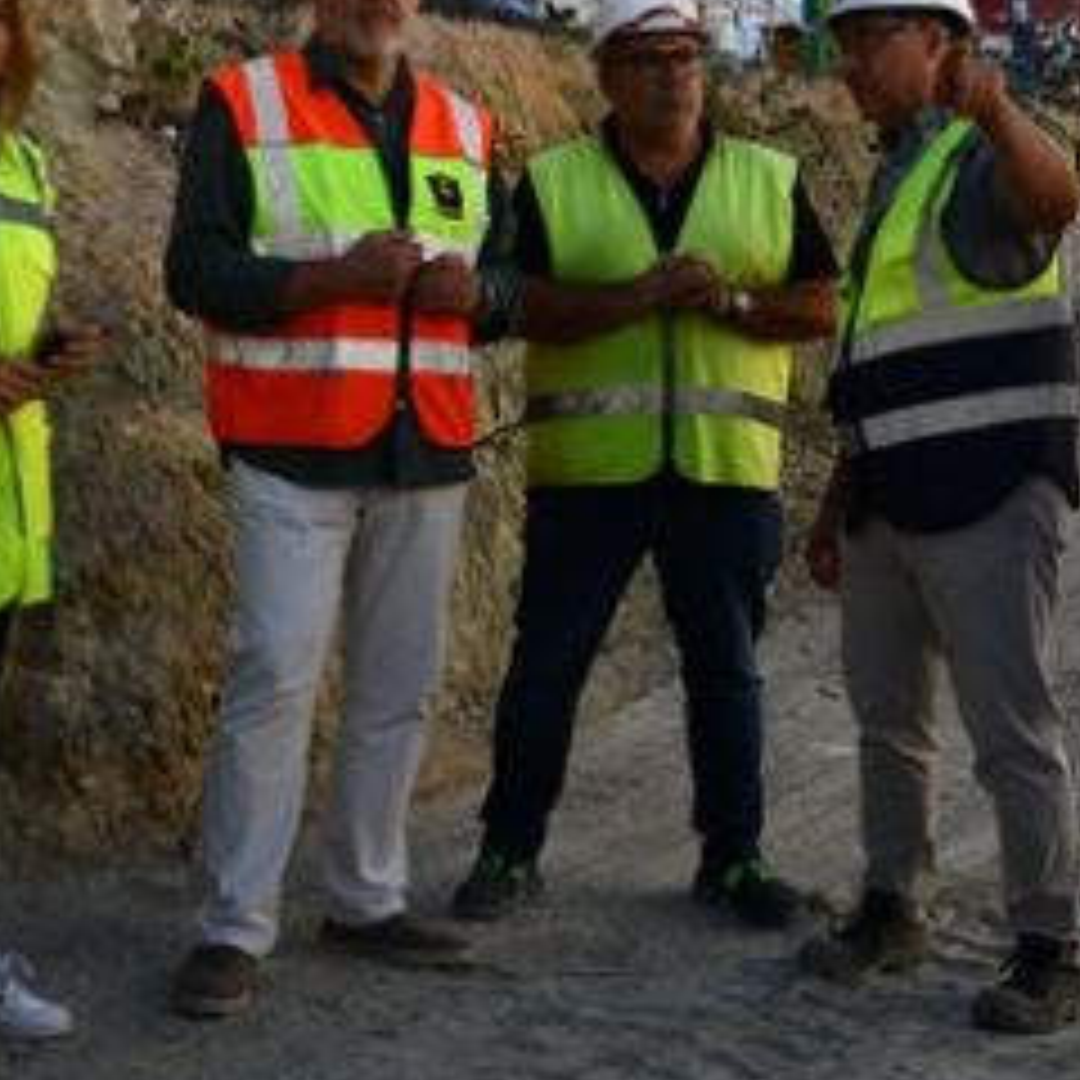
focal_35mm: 68
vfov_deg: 25.2
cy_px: 328
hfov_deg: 25.1
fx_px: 2400
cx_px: 778
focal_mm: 20
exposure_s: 1/250
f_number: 8
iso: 160
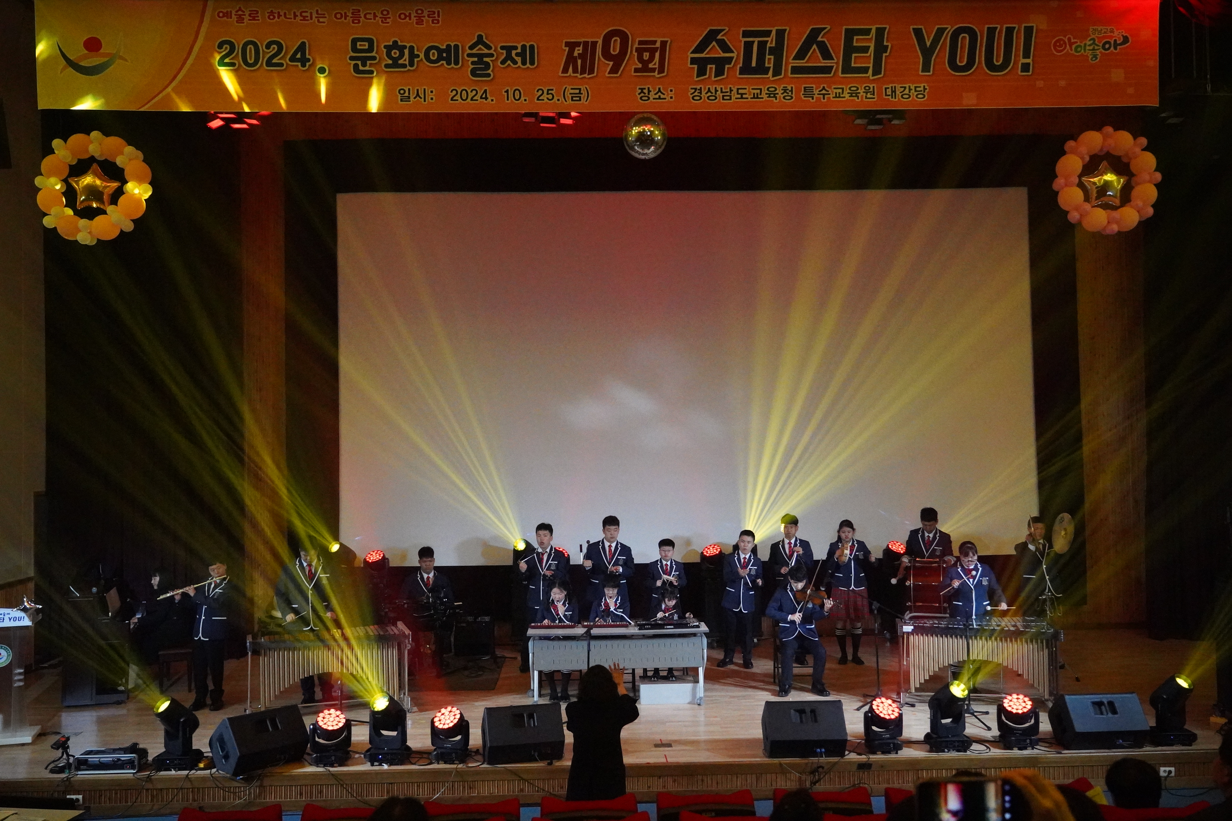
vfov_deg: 43.6
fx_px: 1027
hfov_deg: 61.9
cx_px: 616
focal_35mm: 30
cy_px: 410
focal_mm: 30
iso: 32000
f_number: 4
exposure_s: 1/1250
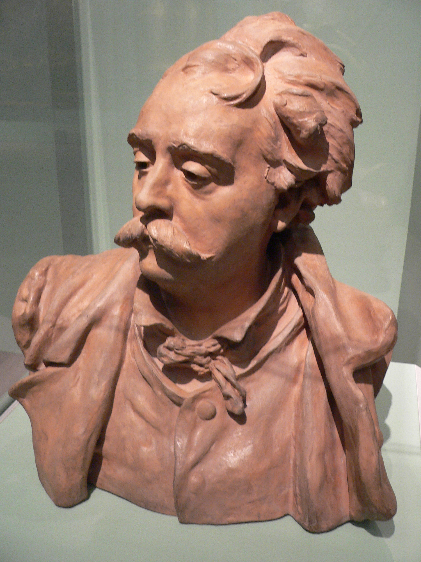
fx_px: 600
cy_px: 275
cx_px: 209
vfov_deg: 50.1
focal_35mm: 37
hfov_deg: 38.7
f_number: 2.8
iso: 200
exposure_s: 1/13
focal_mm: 6
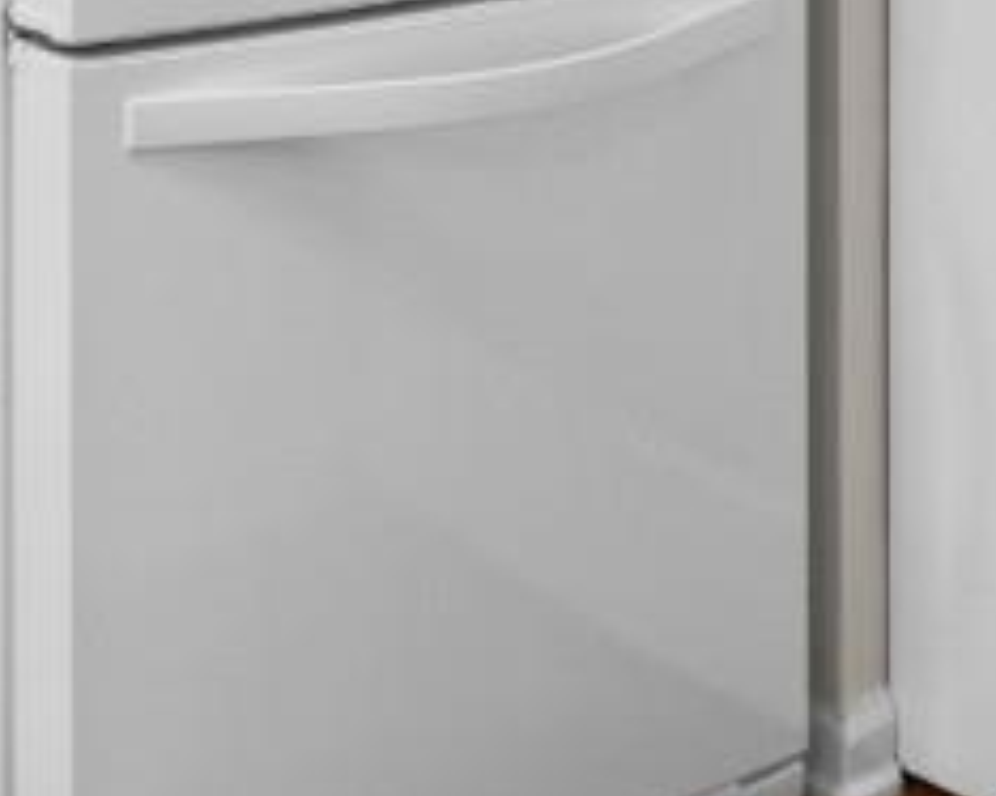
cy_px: -868
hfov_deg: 16.1
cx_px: -698
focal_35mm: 104
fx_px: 3064
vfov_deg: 12.7
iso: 100
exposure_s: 1/2
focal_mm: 11
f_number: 4.8
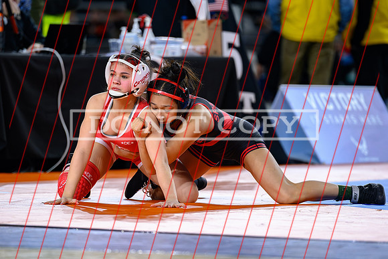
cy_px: 159
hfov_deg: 6.2
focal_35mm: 331
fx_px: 3572
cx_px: 165
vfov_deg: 4.2
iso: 3200
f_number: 2.8
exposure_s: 1/1250
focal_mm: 200
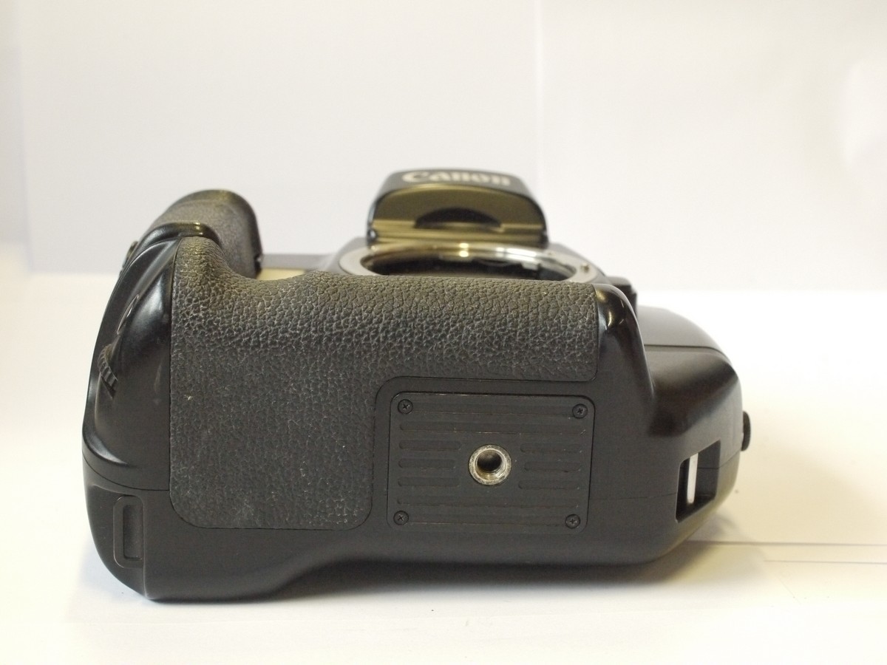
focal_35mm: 60
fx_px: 1537
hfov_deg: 32.2
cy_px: 332
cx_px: 444
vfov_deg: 24.4
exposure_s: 1/80
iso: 1600
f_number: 8
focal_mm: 30
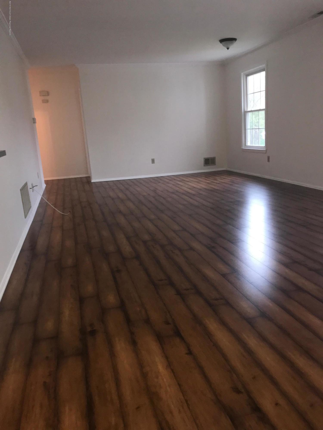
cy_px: 215
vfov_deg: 63.4
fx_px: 348
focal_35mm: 28
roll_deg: +3.5
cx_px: 162
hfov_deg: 49.7
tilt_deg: -13.5
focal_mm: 3.99
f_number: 1.8
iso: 64
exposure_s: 1/30
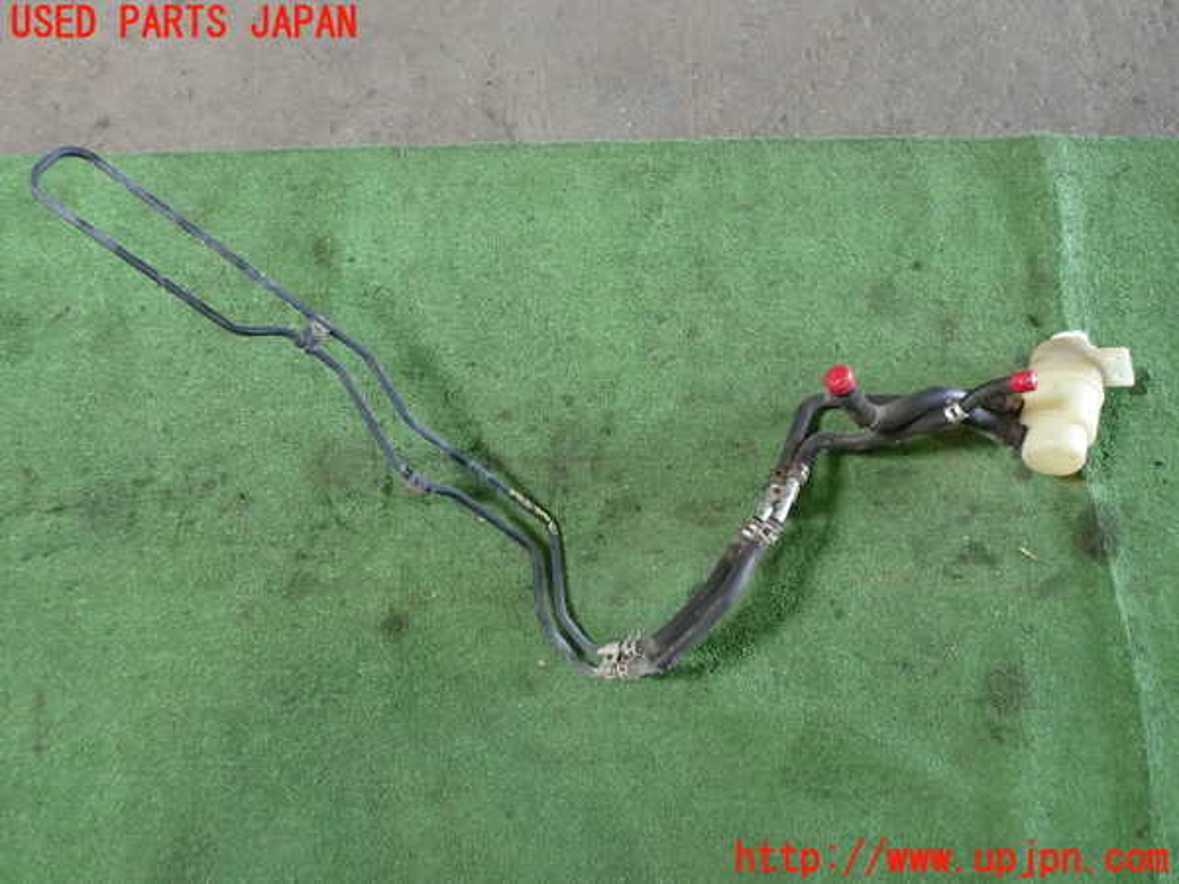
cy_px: 442
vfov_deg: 46.8
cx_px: 590
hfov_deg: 60.0
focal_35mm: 30
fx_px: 1022
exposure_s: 1/30
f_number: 2.3
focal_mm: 5.4
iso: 250
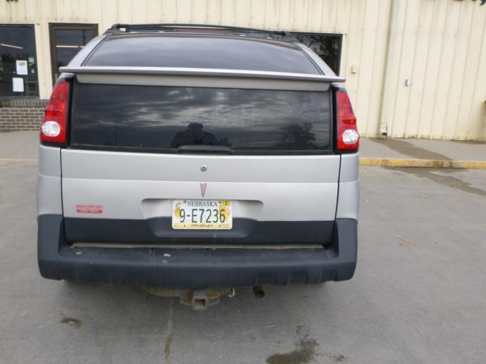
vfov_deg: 48.2
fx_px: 407
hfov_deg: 61.5
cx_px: 218
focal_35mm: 29
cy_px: 185
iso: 100
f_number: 3.9
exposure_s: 1/250
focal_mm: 4.5
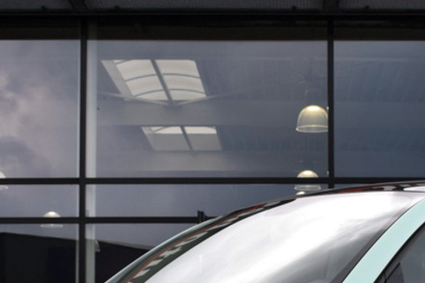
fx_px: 1292
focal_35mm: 109
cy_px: 294
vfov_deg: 12.3
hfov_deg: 18.6
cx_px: 313
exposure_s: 1/250
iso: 250
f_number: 8
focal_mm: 25
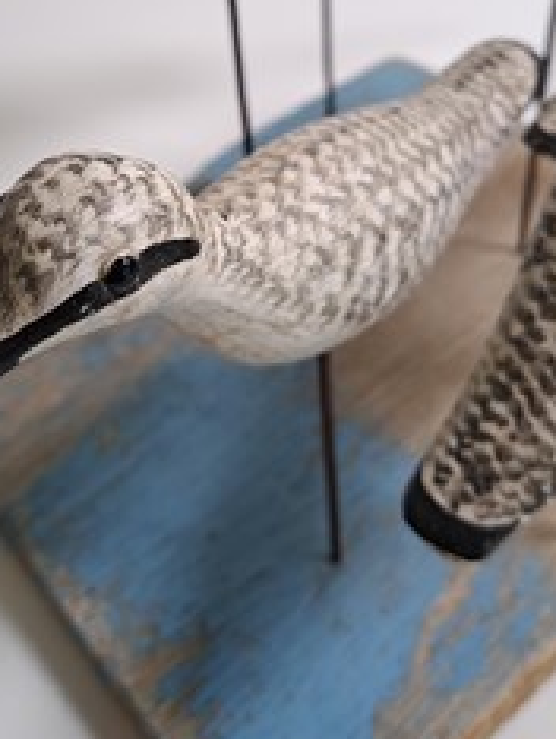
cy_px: 158
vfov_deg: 43.8
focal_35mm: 41
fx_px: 876
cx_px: 240
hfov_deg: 35.1
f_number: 1.8
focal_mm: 5.23
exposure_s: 1/100
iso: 50
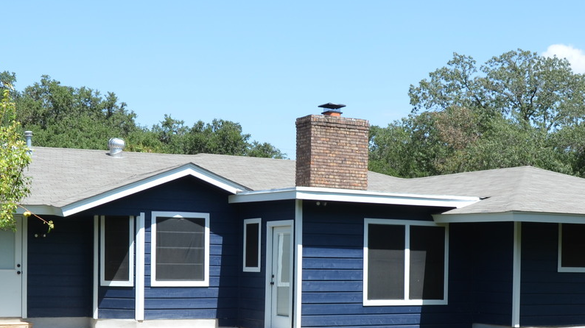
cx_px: 278
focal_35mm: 58
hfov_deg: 36.0
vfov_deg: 20.3
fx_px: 899
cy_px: 293
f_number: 8
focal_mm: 18
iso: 180
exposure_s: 1/250
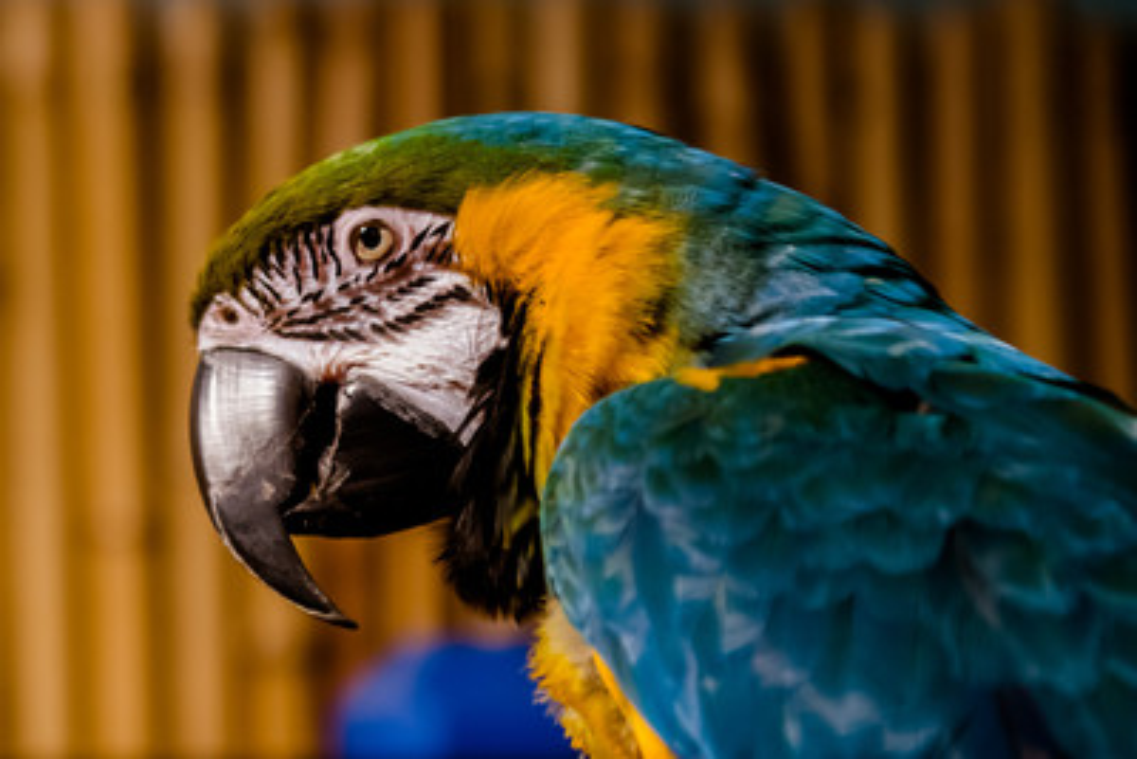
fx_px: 4400
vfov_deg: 9.9
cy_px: 269
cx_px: 42
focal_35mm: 139
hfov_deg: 14.5
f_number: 3.2
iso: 1600
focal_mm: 70
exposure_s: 1/250
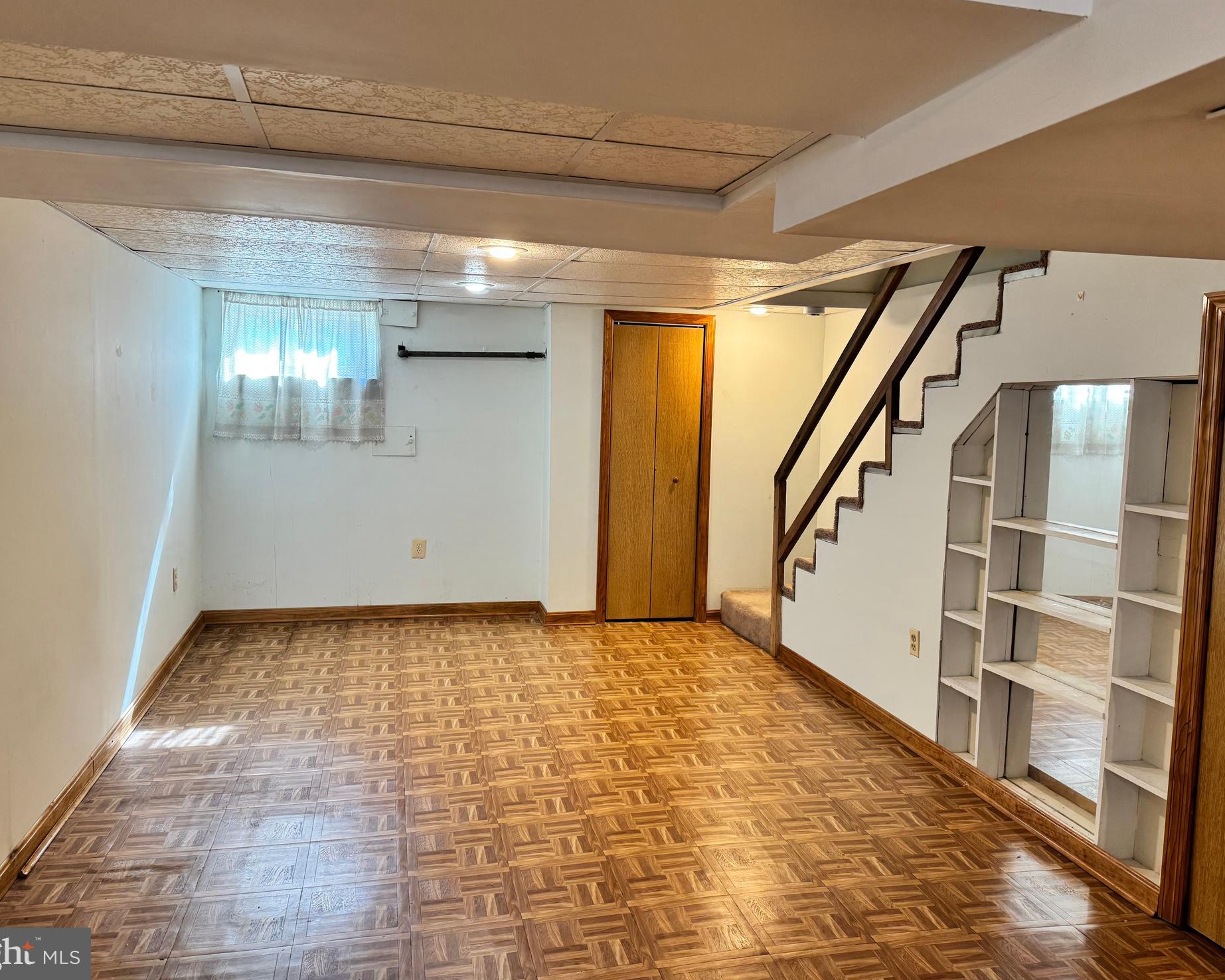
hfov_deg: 66.0
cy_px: 472
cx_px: 605
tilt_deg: -4.6
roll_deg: -1.6
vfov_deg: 54.9
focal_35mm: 26
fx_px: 943
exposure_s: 1/120
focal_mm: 6.76
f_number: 1.78
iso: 160
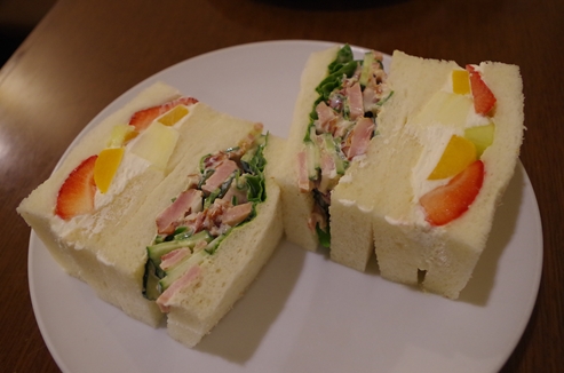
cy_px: 186
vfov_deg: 38.0
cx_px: 282
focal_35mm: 35
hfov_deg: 55.0
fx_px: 542
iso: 1600
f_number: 5
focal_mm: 23.13
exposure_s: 1/40
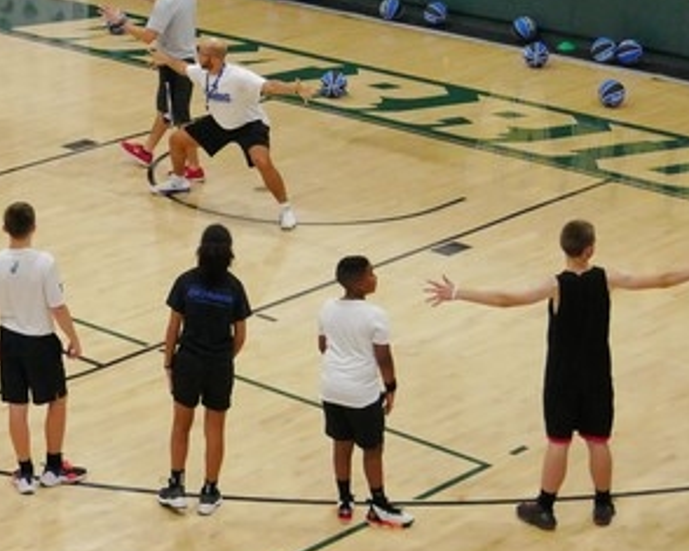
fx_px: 2426
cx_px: 74
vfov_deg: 12.9
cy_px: 131
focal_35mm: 119
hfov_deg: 16.0
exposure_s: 1/320
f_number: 4.5
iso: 6400
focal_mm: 28
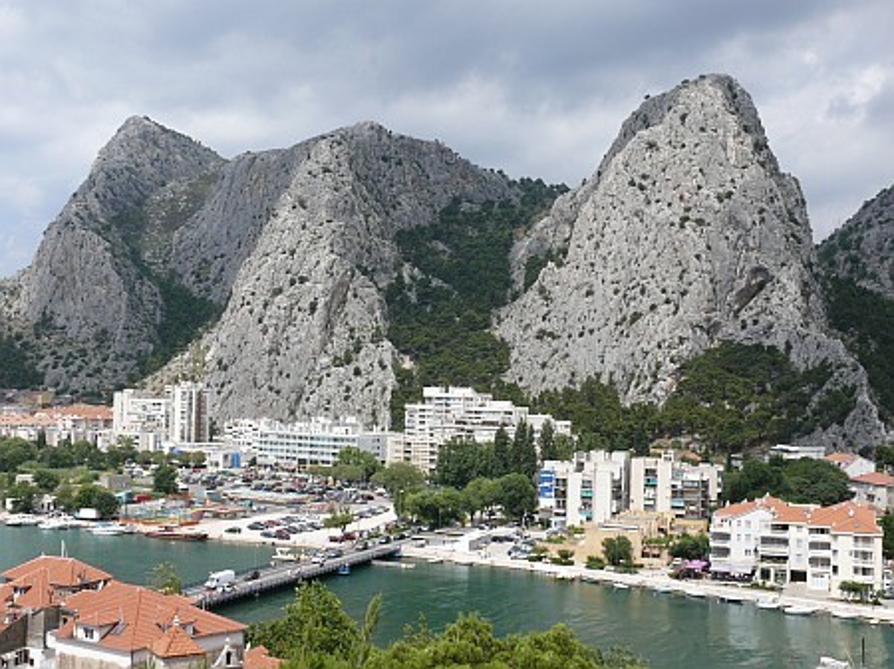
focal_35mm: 42
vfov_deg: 34.3
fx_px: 1084
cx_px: 447
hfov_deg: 44.8
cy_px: 334
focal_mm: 8.4
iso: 100
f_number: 8
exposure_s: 1/320
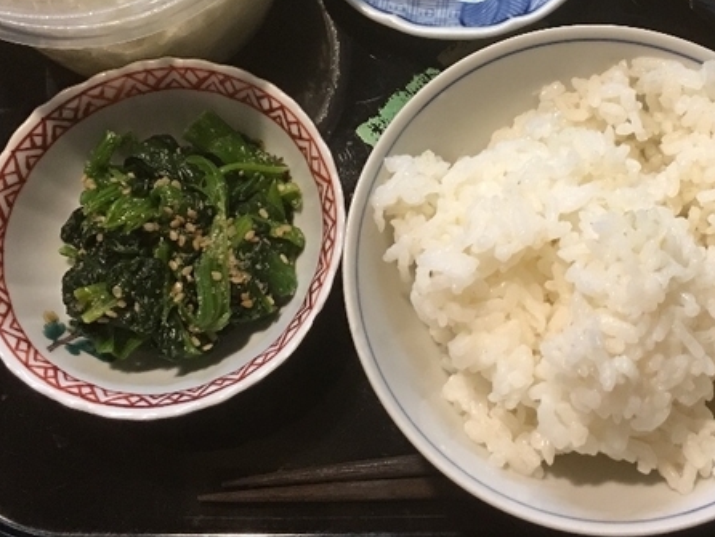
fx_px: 1075
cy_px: 136
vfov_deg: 27.7
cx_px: 475
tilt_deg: -68.6
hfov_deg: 36.4
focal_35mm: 52
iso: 125
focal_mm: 4.15
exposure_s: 1/15
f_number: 2.2
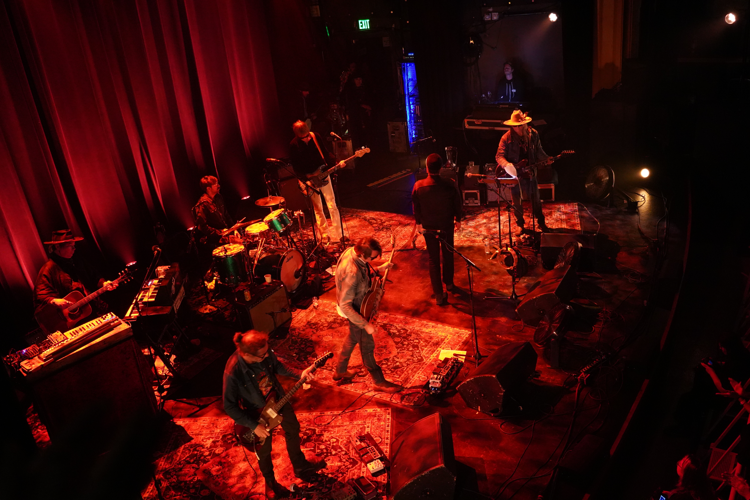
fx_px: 708
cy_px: 250
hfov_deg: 55.8
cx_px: 375
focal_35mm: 34
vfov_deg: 38.9
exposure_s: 1/60
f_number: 4
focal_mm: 34
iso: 10000
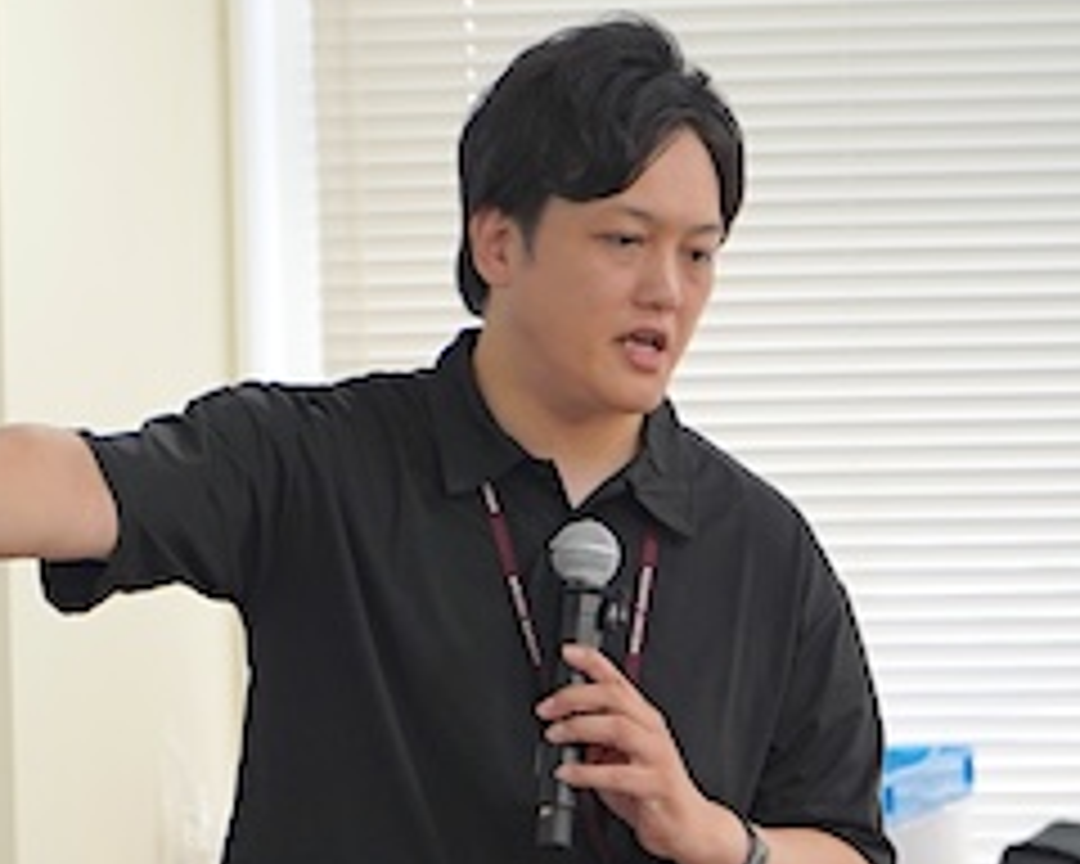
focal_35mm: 207
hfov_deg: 9.3
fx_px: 6617
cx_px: 270
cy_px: 614
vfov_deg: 7.5
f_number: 4
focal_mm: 71
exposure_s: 1/160
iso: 640
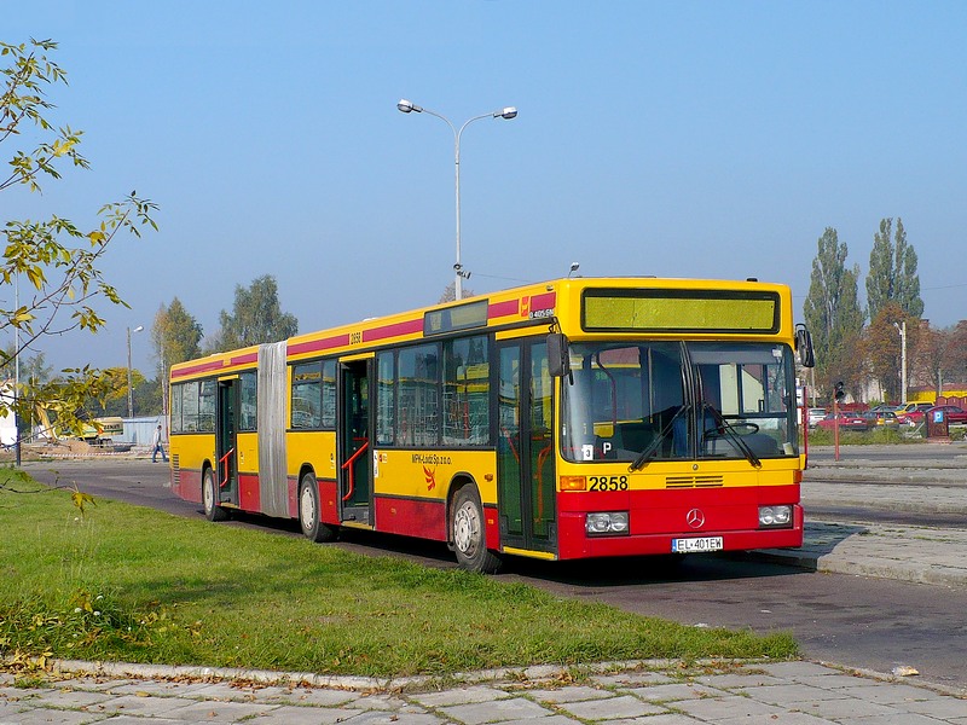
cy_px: 362
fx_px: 1592
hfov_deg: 33.8
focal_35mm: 57
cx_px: 484
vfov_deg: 25.7
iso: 100
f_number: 9
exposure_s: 1/250
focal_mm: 7.9
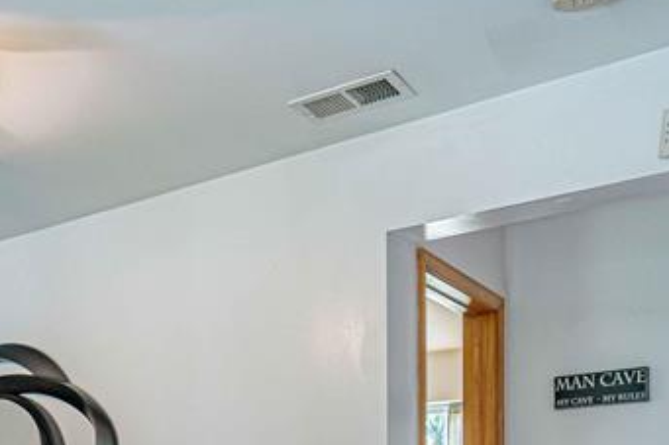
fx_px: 947
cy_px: 529
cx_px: -4
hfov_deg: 35.2
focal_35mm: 51
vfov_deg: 24.1
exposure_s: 1/250
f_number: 4
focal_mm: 16
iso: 800
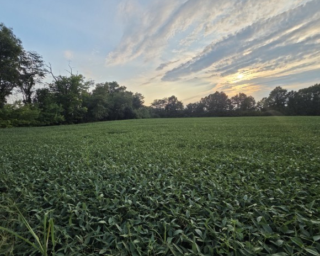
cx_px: 147
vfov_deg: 88.0
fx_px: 133
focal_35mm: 14
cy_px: 127
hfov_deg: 100.5
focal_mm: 2.2
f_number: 2.2
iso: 50
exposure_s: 1/939
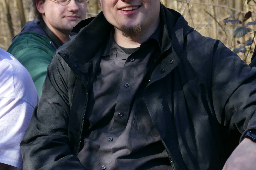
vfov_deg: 7.1
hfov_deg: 10.6
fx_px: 1380
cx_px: 50
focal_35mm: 194
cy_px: 69
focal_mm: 37.79
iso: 125
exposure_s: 1/160
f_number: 3.8
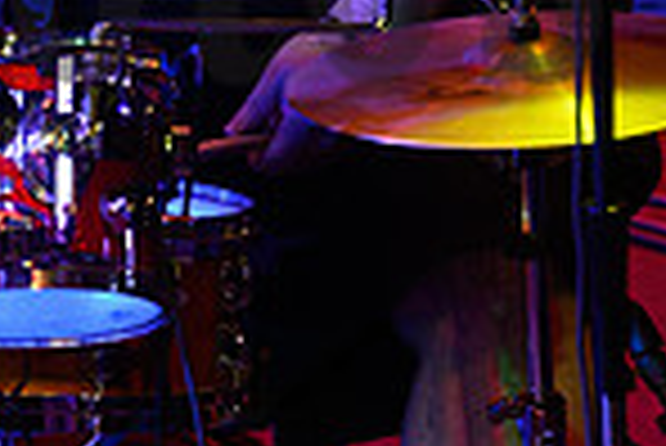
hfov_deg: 3.9
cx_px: -572
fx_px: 9814
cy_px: -151
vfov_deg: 2.6
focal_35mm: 530
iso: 12800
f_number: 5.6
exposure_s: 1/320
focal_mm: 135
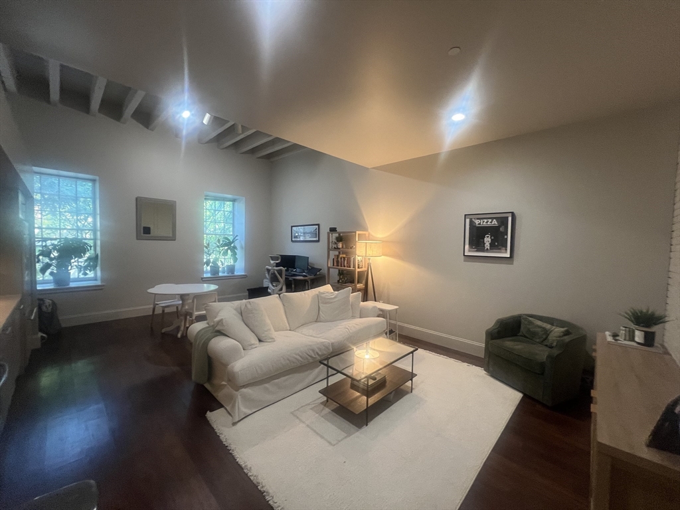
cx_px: 340
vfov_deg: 89.9
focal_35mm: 13
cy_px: 255
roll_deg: -0.4
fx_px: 255
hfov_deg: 106.2
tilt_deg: -1.1
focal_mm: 1.57
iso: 250
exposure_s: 1/60
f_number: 1.8
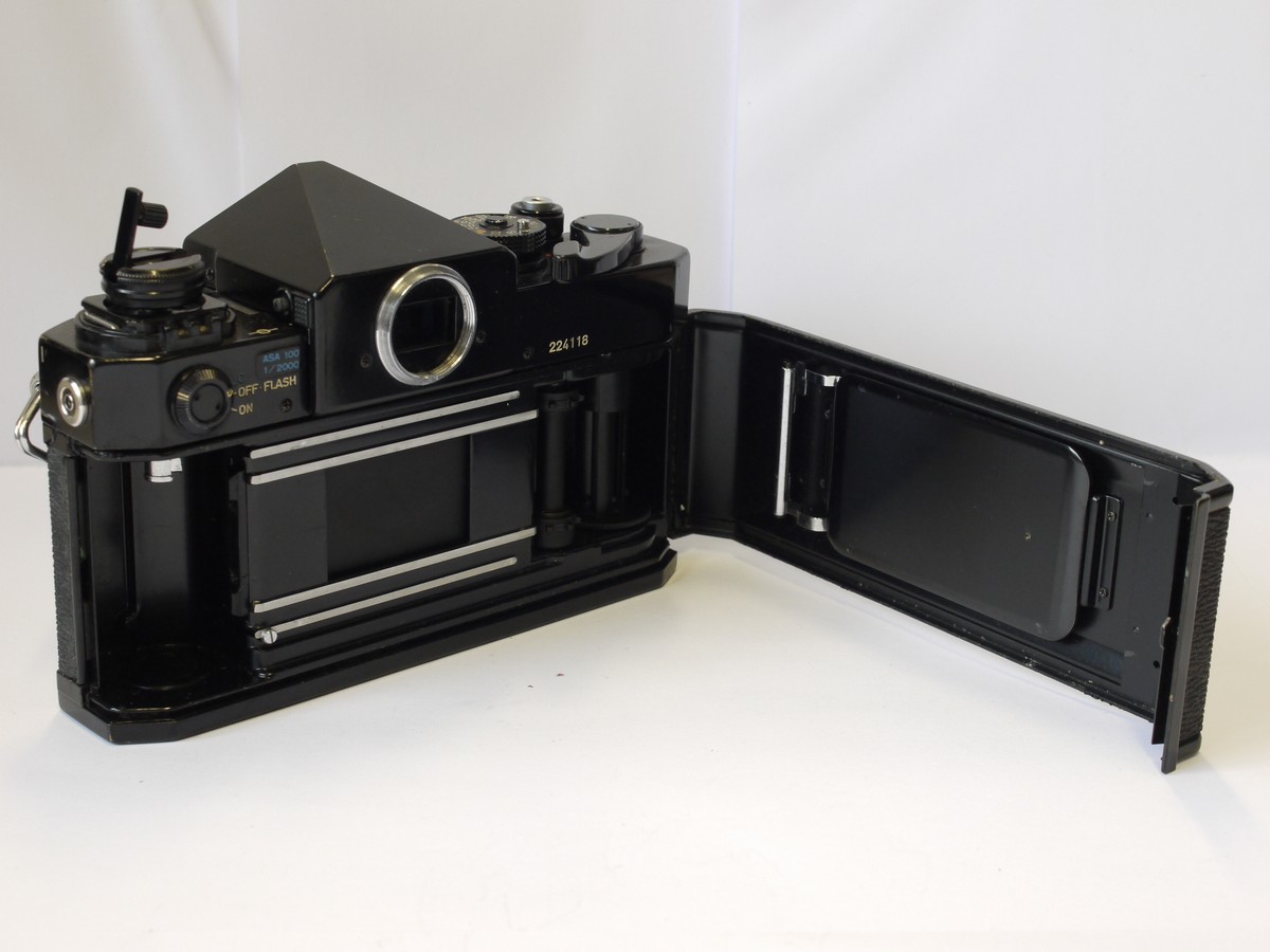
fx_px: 2201
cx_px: 635
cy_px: 476
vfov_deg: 24.4
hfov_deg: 32.2
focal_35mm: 60
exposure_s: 1/30
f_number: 8
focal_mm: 30
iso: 400
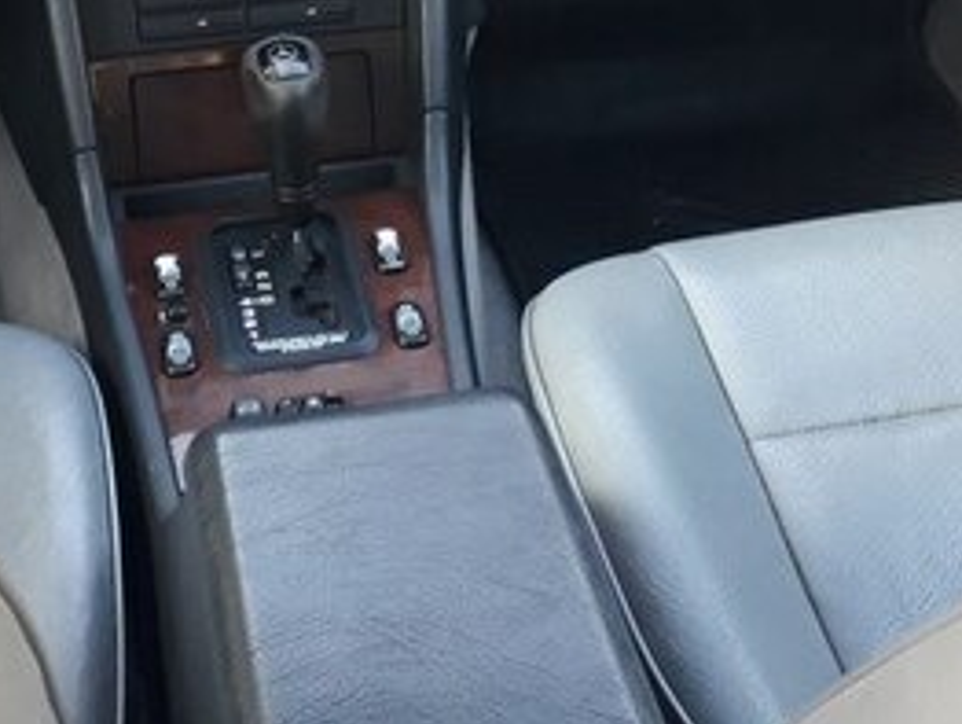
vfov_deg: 20.1
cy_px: -182
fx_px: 1891
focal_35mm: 68
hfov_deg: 28.3
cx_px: 308
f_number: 1.9
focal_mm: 3.6
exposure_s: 1/33
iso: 100
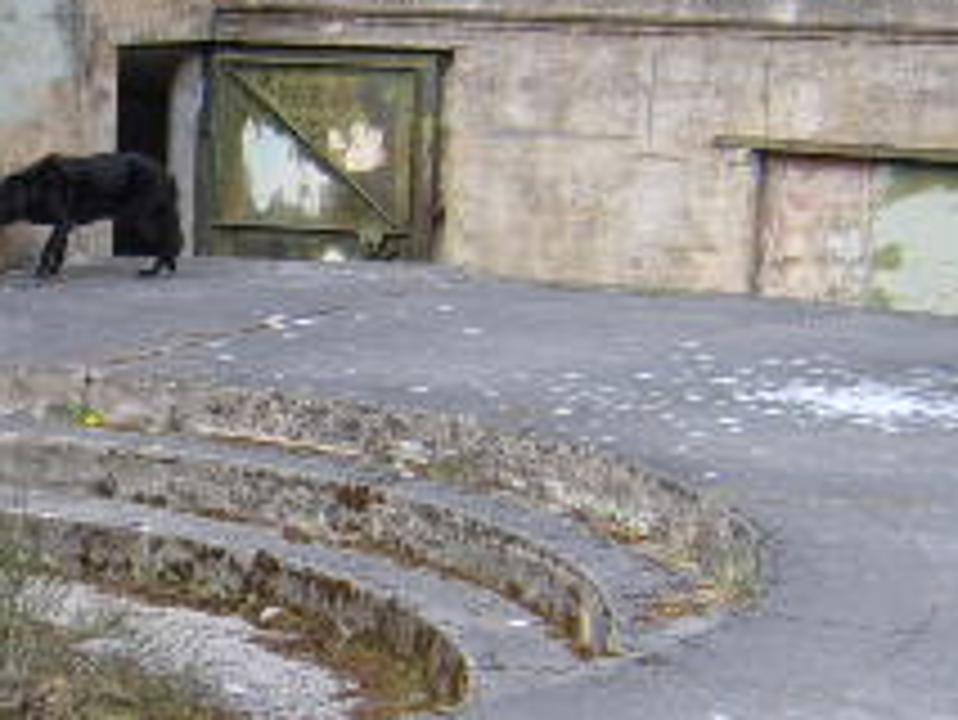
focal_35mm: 105
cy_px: 580
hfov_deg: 17.7
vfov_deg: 14.0
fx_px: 2908
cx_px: -220
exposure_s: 1/180
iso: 50
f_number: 2.8
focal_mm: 5.8
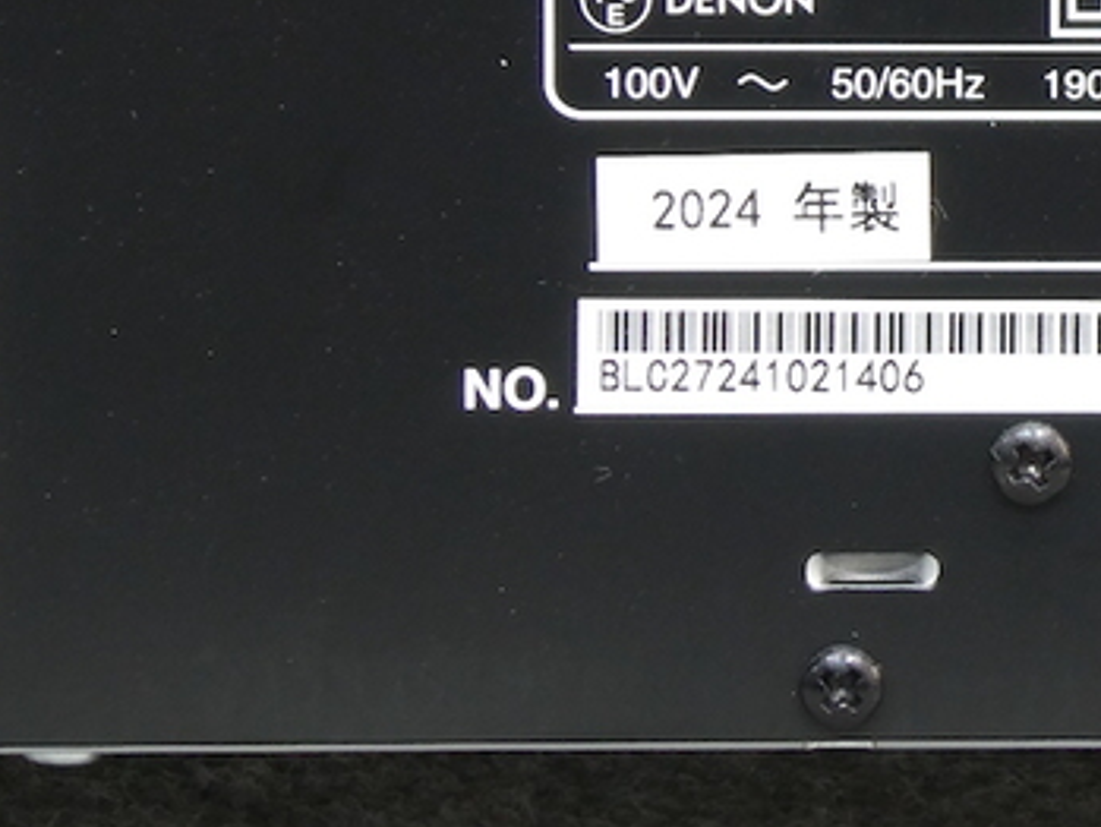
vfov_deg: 3.6
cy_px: 117
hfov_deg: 4.8
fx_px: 13204
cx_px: 1215
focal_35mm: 415
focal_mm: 27.1
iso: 200
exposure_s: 1/5
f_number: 5.4
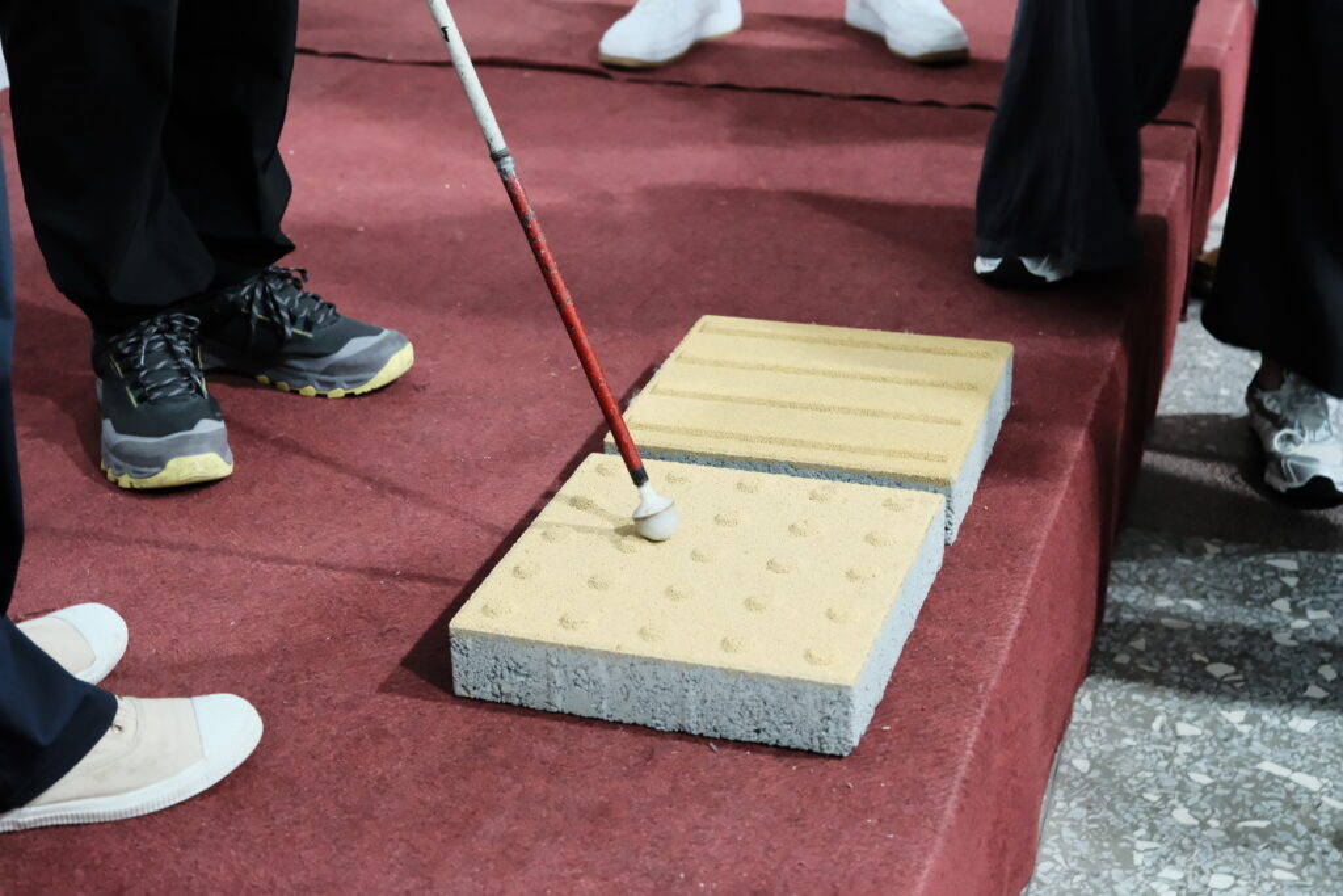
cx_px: 672
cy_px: 448
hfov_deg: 38.9
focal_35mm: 51
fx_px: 1903
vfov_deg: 26.5
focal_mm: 34.2
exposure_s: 1/30
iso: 6400
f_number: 4
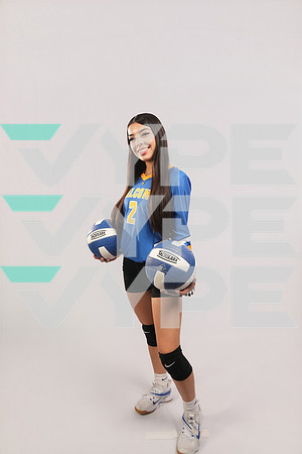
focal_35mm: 24
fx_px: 302
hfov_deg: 53.1
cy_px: 227
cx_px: 151
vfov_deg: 73.7
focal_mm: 24
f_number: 7.1
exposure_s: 1/125
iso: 200
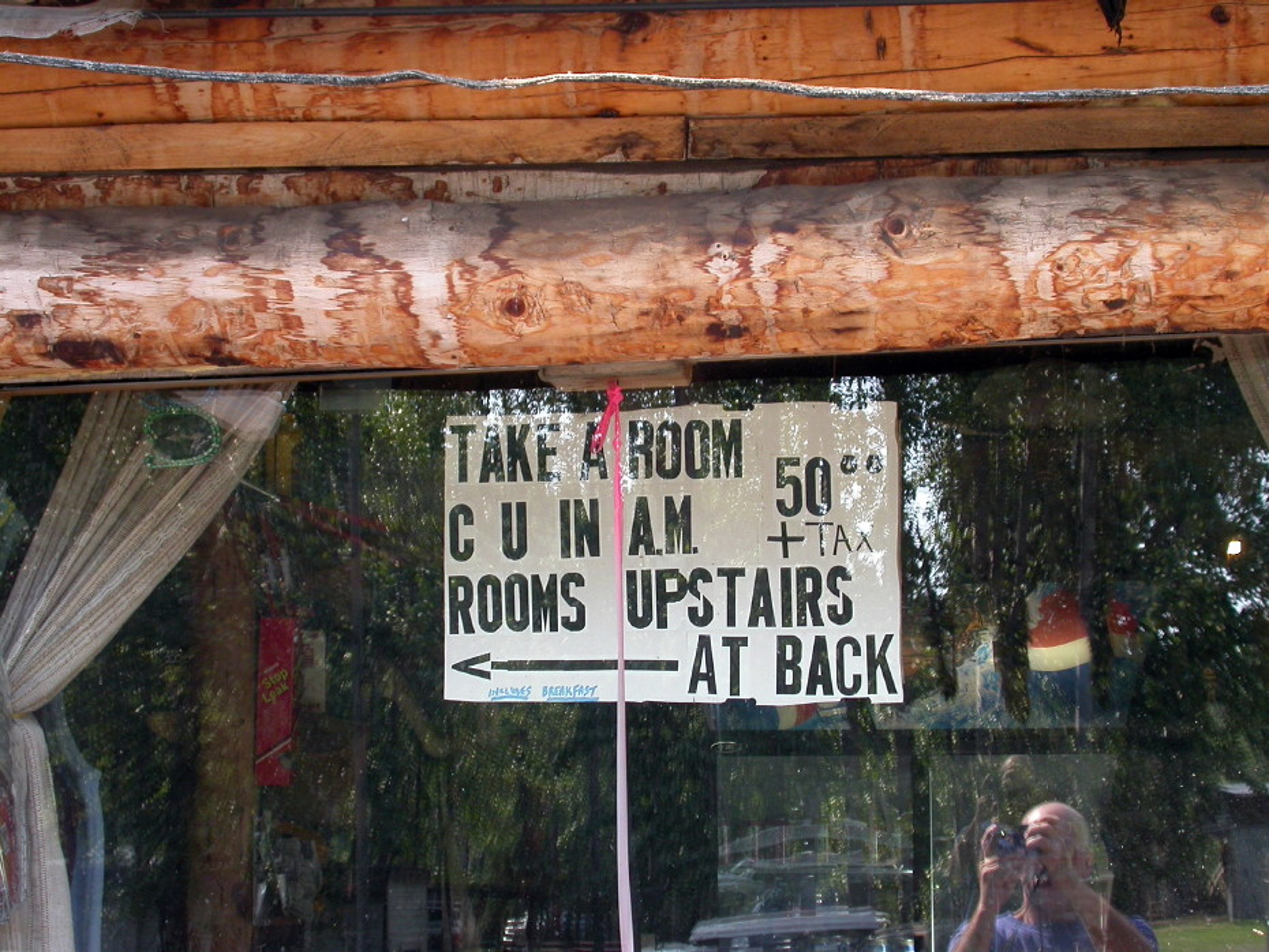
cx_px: 634
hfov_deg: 31.2
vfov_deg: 23.7
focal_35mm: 62
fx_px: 2273
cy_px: 476
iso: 100
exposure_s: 1/134
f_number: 4
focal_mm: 12.9
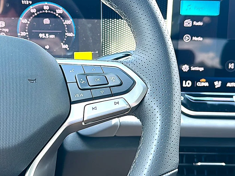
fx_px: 319
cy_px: 88
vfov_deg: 30.9
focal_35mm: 47
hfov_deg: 40.4
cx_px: 116
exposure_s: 1/177
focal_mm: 6.86
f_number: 1.78
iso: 80
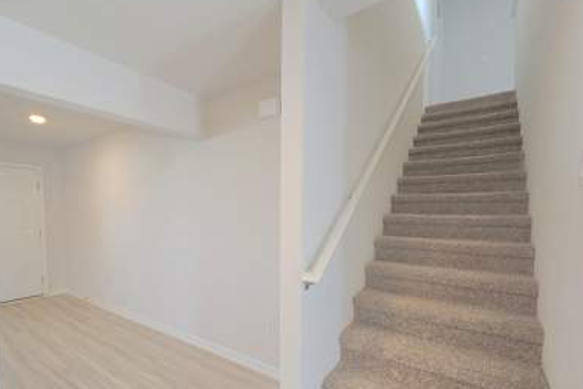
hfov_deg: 93.0
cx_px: 262
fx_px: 275
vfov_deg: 69.9
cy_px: 229
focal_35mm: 17
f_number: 1.9
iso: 80
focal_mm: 2.2
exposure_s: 1/30
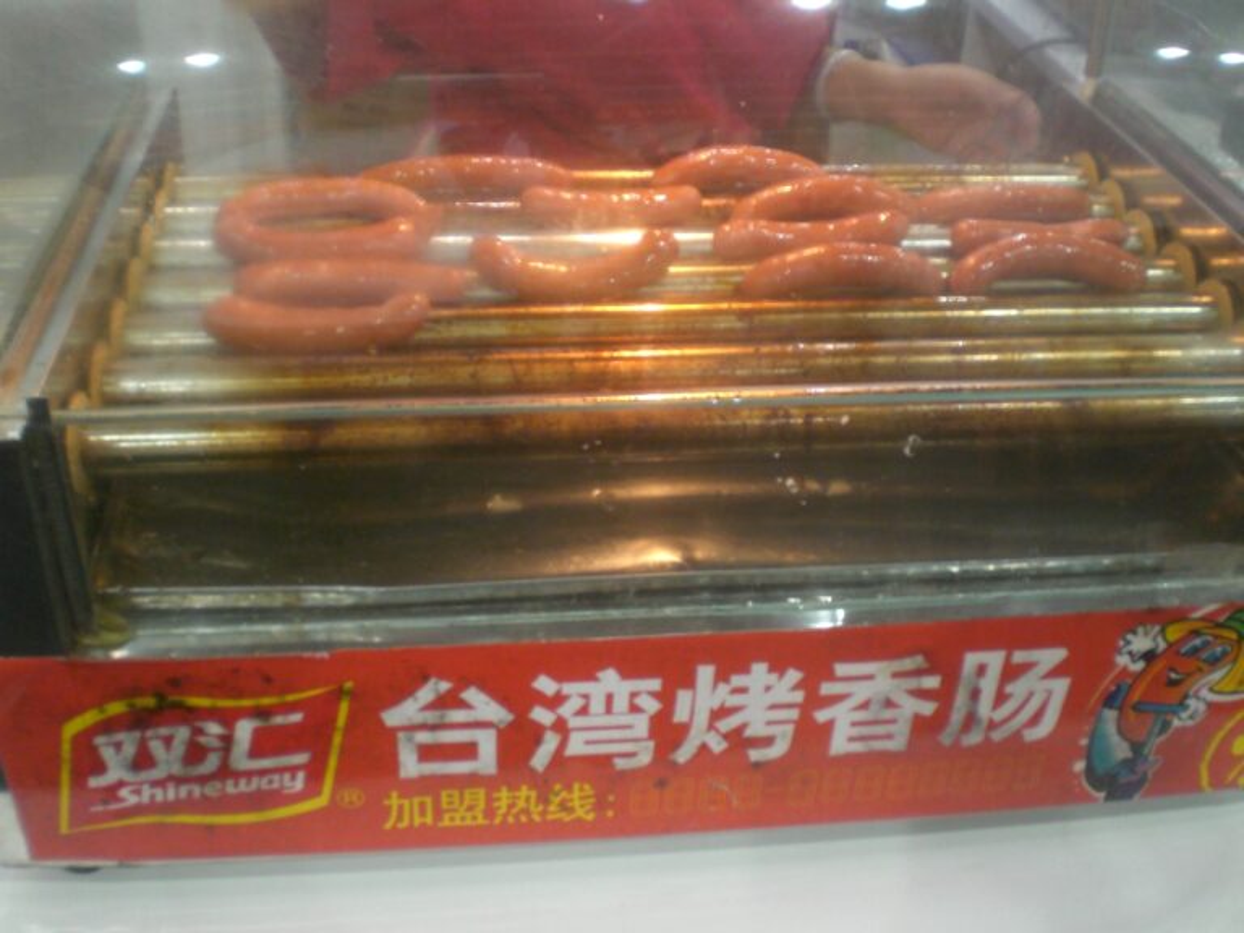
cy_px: 466
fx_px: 1366
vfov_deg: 37.7
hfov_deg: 49.0
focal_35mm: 38
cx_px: 622
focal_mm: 6.3
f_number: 3.1
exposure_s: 1/13
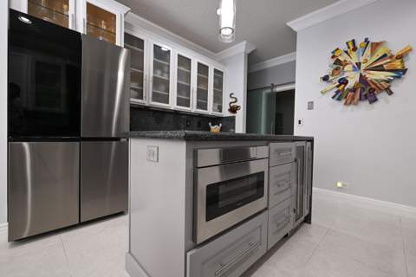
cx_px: 208
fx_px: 179
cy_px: 138
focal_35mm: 16
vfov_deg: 75.5
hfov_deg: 98.5
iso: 640
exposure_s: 1/8
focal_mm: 15.5
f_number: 11
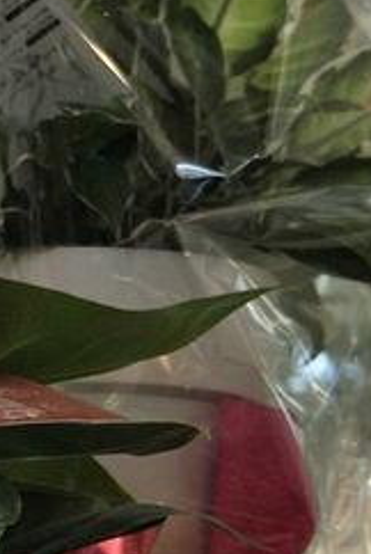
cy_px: 348
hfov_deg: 4.4
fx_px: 4809
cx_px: -192
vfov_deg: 6.6
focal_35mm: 312
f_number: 5.6
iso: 320
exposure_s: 1/160
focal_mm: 42
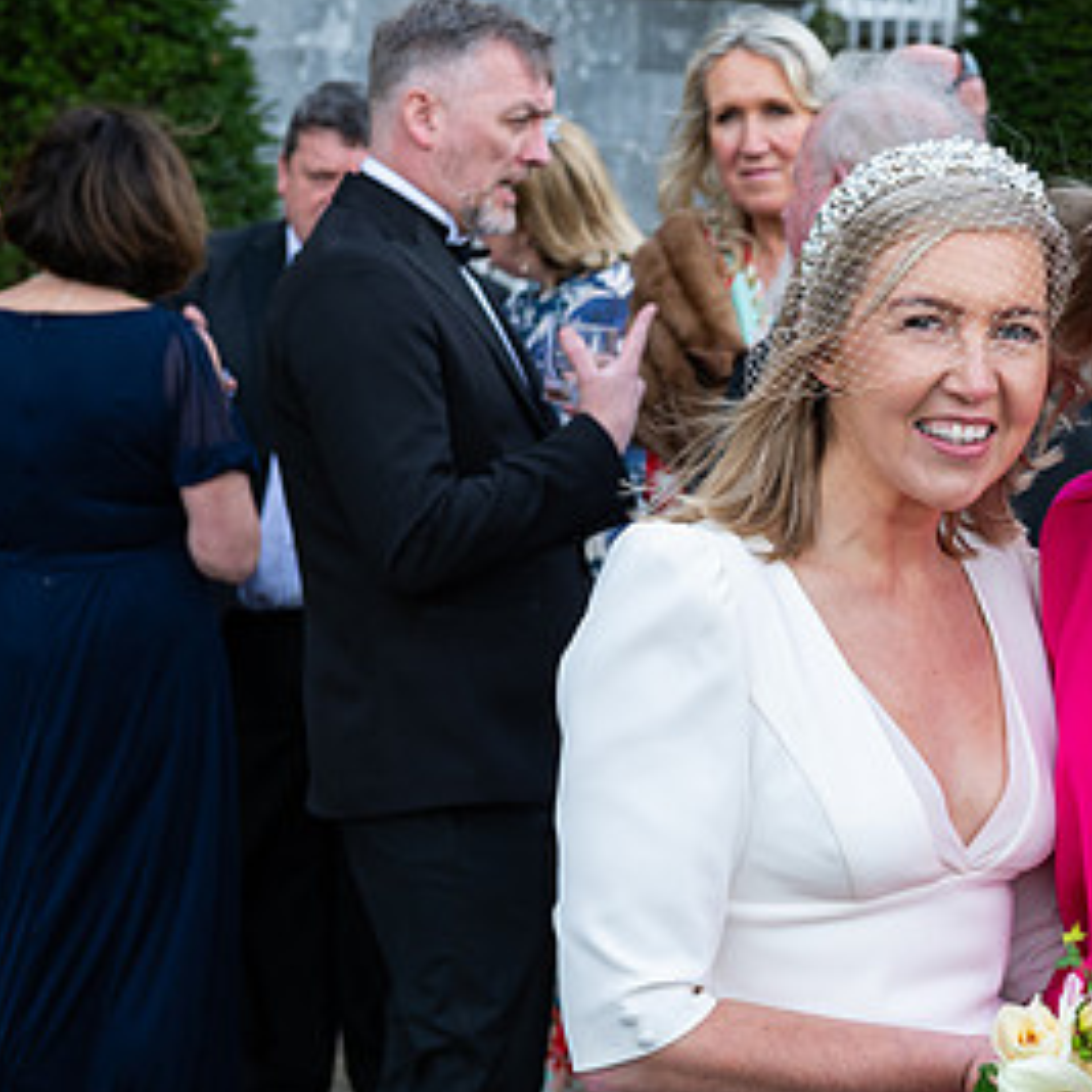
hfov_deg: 17.8
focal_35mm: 96
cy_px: 644
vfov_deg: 18.1
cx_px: 1006
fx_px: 3426
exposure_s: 1/320
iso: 200
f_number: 5.6
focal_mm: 52
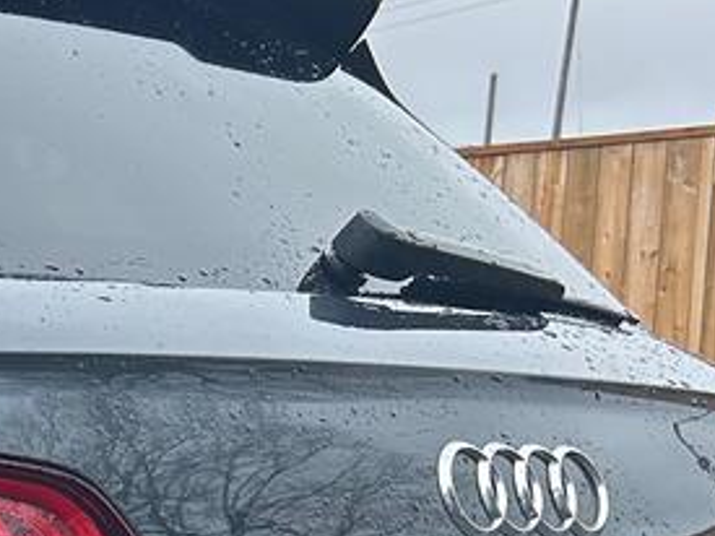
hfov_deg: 14.8
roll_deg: -1.8
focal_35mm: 121
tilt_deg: -6.6
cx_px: -458
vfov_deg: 11.8
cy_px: 726
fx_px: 2498
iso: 50
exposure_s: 1/1377
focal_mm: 5.7
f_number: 1.5
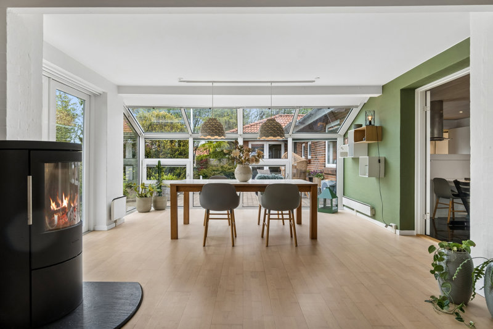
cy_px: 164
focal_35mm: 20
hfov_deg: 85.4
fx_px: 267
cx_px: 246
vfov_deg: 63.2
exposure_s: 1/25
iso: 200
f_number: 8
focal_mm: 13
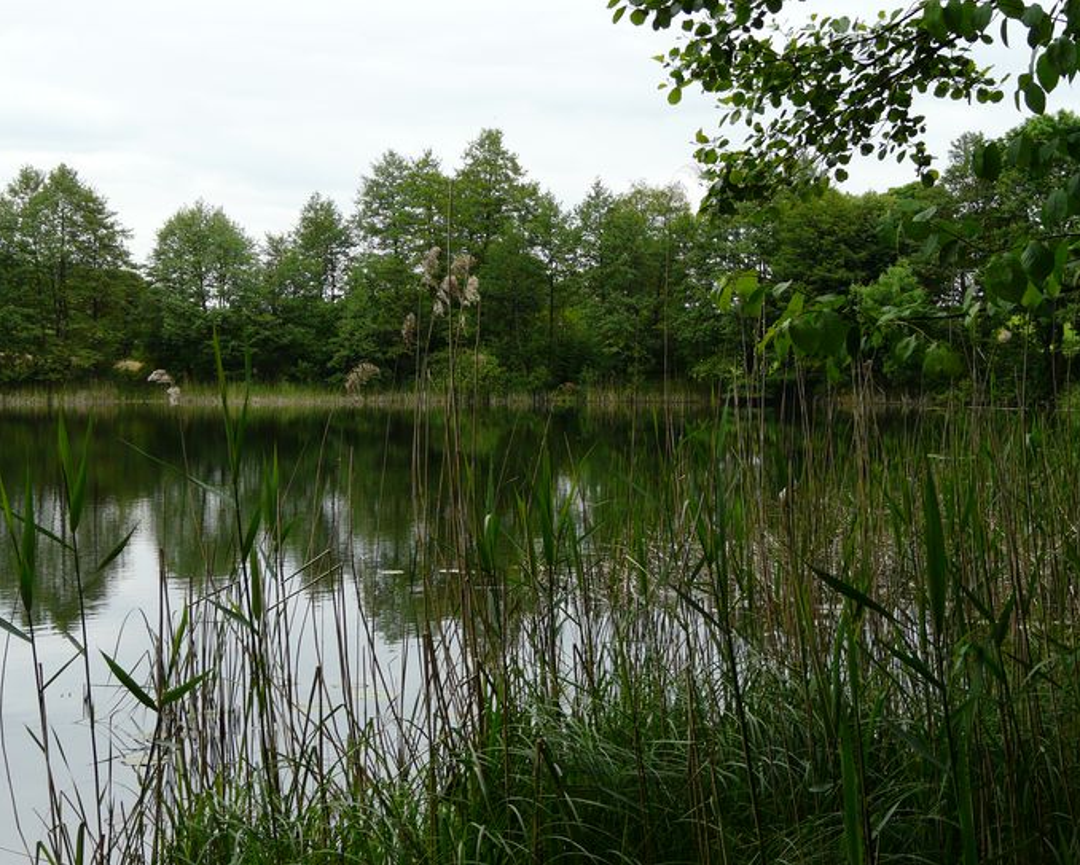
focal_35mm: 61
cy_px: 400
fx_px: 1951
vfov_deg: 25.0
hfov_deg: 30.9
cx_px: 608
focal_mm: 8.8
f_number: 4
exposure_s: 1/200
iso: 100
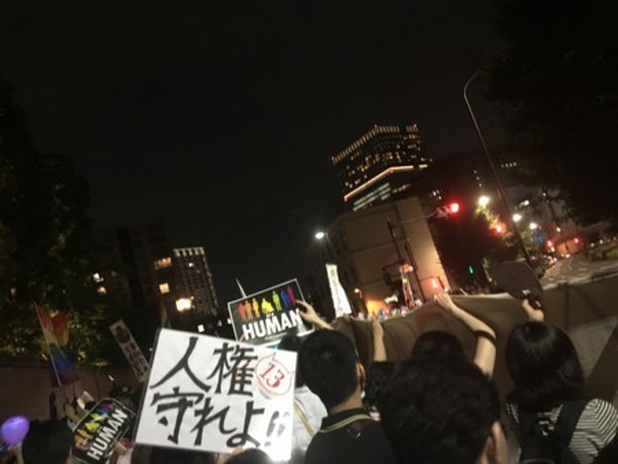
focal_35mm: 29
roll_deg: +17.4
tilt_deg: +10.7
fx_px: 518
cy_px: 232
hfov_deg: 61.6
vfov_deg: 48.3
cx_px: 309
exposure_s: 1/15
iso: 400
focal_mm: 4.15
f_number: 2.2
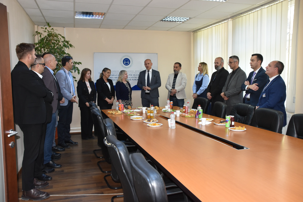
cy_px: 101
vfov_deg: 43.6
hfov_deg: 61.9
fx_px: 252
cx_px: 152
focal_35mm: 30
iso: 800
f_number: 4
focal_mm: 20
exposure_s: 1/60
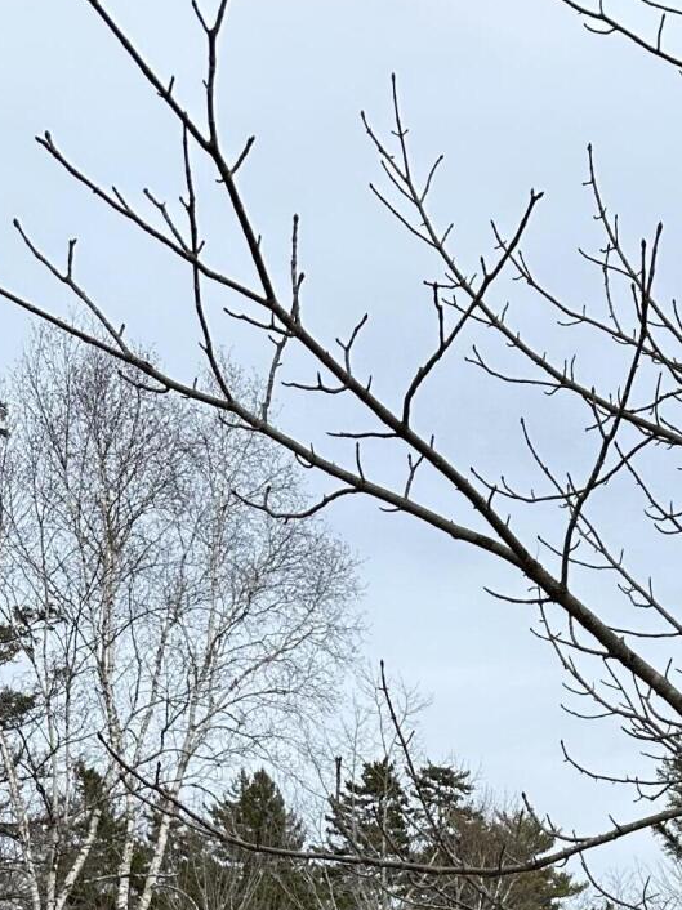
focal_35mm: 68
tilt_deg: -2.1
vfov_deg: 24.0
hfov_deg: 21.1
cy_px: 1275
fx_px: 1787
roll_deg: -0.1
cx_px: 620
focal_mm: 6.86
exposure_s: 1/2110
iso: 80
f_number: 1.78
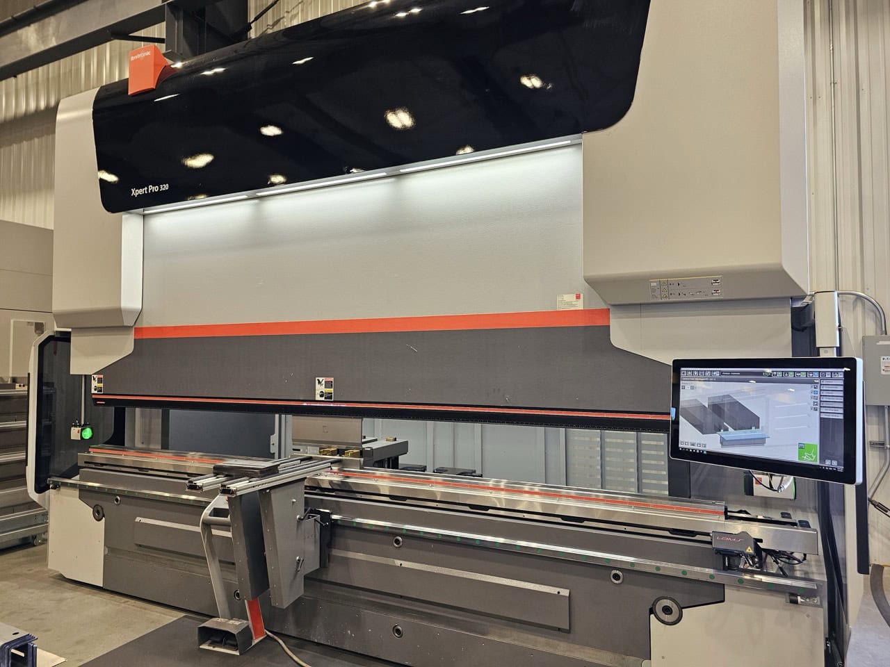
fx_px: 591
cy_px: 334
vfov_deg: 58.9
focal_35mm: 23
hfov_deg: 73.9
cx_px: 445
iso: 250
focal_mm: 6.3
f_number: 1.7
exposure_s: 1/180
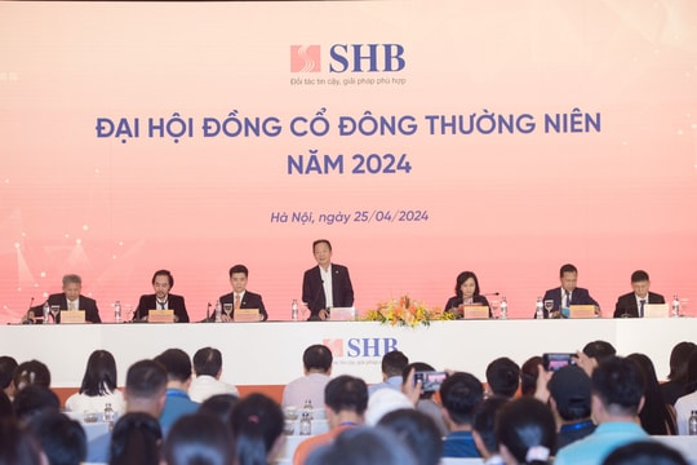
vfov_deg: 13.7
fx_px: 1936
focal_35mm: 100
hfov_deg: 20.4
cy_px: 232
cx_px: 348
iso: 1250
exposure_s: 1/160
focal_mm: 100
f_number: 4
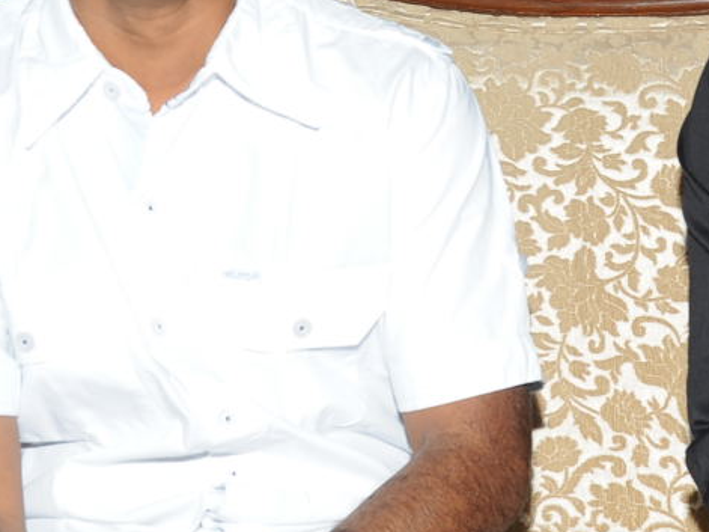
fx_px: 2273
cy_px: 161
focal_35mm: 111
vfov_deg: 13.3
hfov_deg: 17.5
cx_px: 623
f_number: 9
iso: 200
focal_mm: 34
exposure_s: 1/125
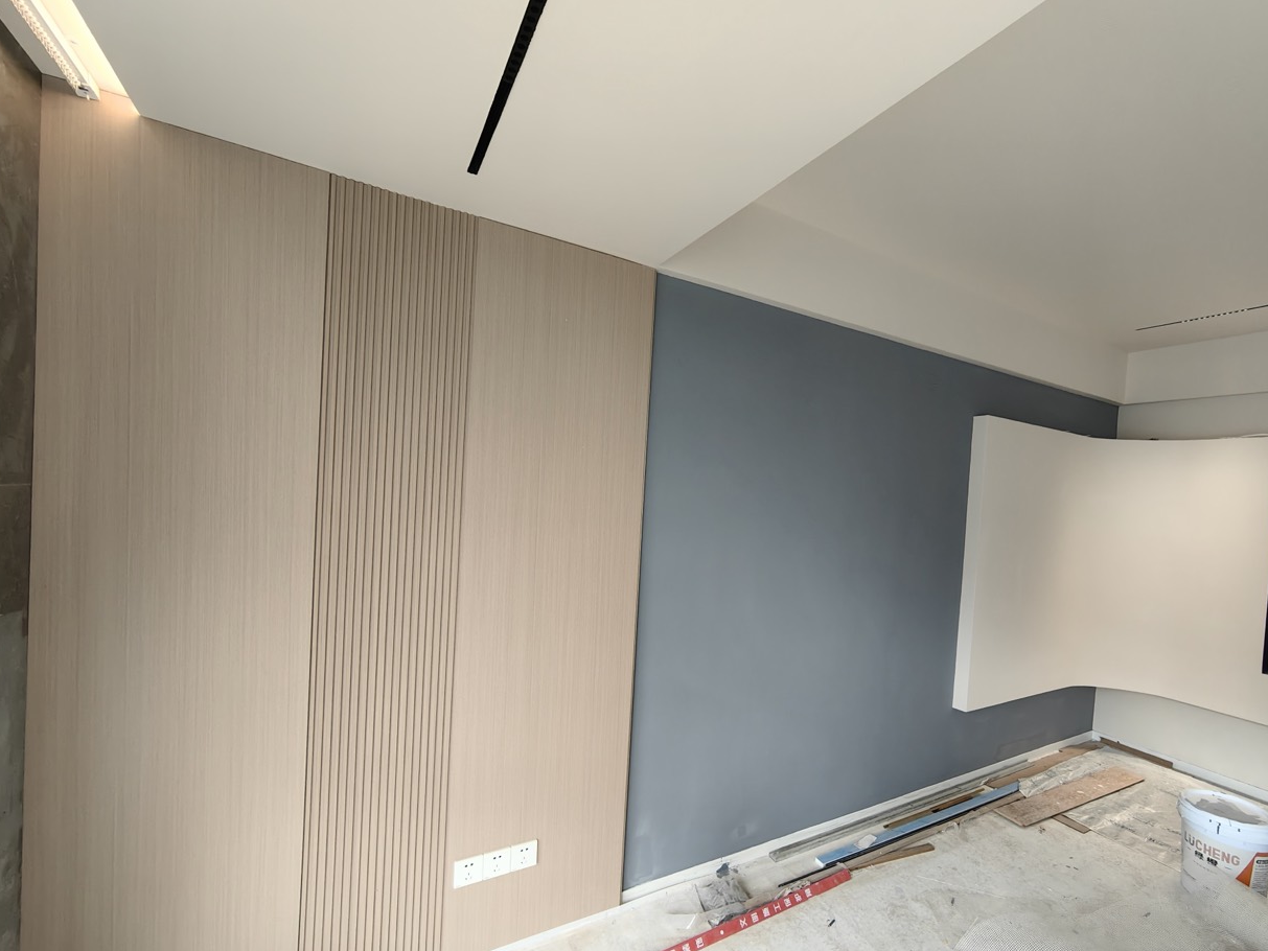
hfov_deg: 97.6
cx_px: 720
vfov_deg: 81.6
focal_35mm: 15
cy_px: 514
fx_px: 550
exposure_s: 1/100
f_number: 2.2
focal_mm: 1.95
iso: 125
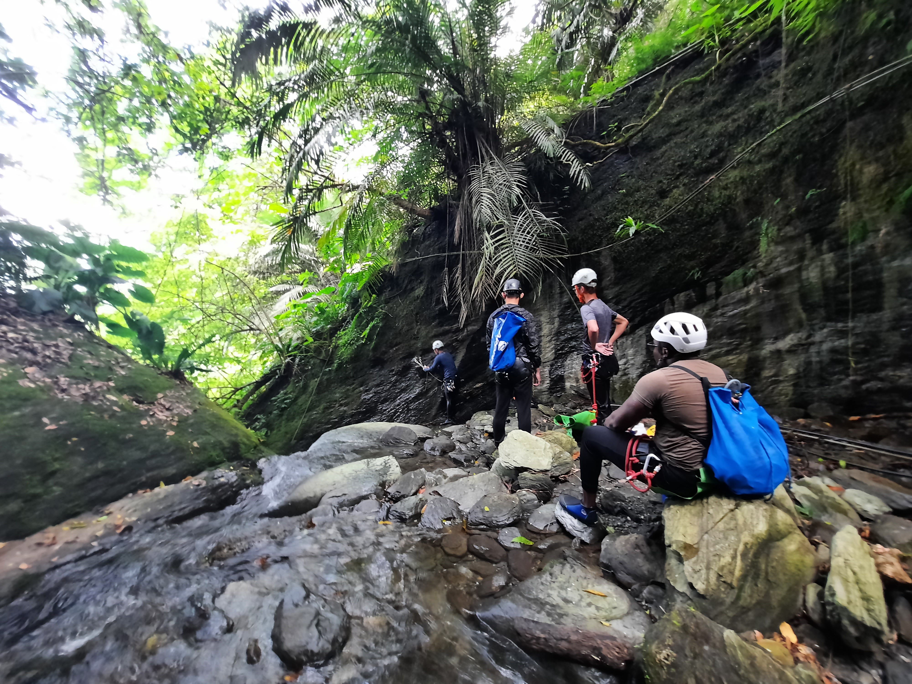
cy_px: 342
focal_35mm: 13
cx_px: 456
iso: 200
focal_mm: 1.74
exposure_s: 1/24
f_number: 2.2
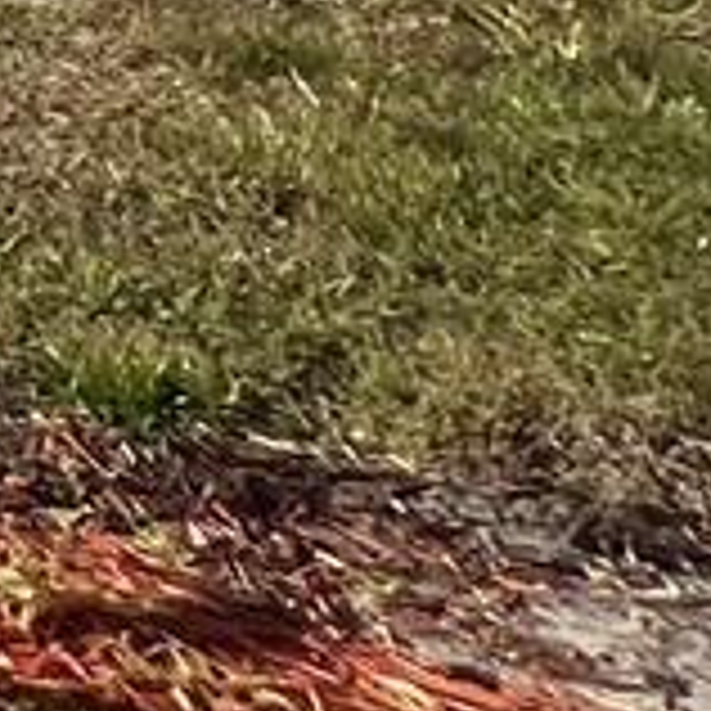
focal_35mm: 116
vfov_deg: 10.0
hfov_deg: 7.5
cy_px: -1575
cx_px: -2362
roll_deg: -1.2
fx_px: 2696
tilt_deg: +7.4
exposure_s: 1/2660
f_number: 1.8
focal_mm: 1.57
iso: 32
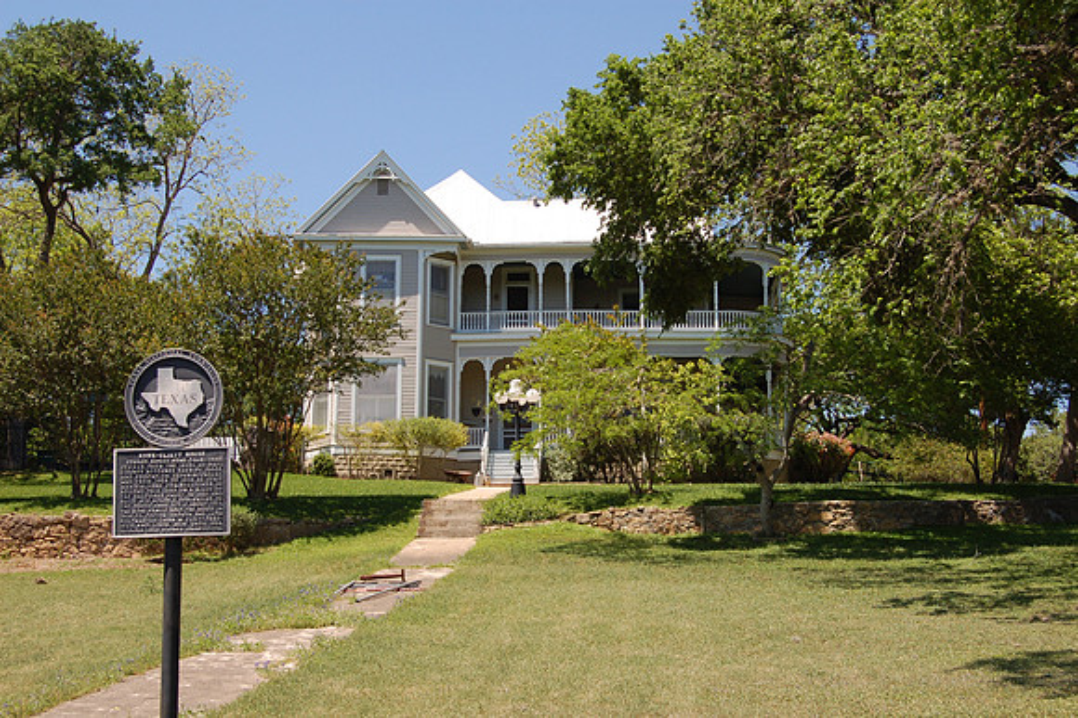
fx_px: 1571
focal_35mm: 52
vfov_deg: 25.7
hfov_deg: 37.9
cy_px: 359
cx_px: 539
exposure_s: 1/320
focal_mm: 35
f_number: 9
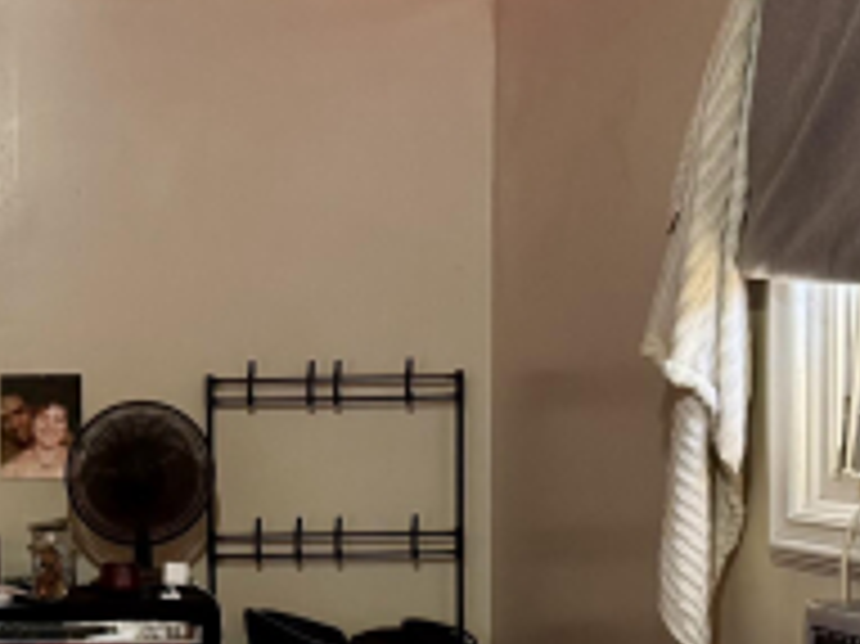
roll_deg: +0.9
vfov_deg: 17.4
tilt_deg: -3.7
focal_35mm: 84
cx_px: -97
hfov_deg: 22.0
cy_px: 504
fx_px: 2086
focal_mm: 6.76
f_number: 1.78
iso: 1000
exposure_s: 1/40
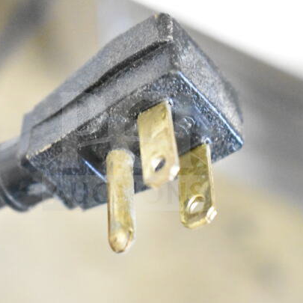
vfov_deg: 16.5
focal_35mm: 106
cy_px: 152
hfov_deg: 16.5
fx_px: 1046
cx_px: 126
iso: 25600
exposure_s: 1/100
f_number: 5.6
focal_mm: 55
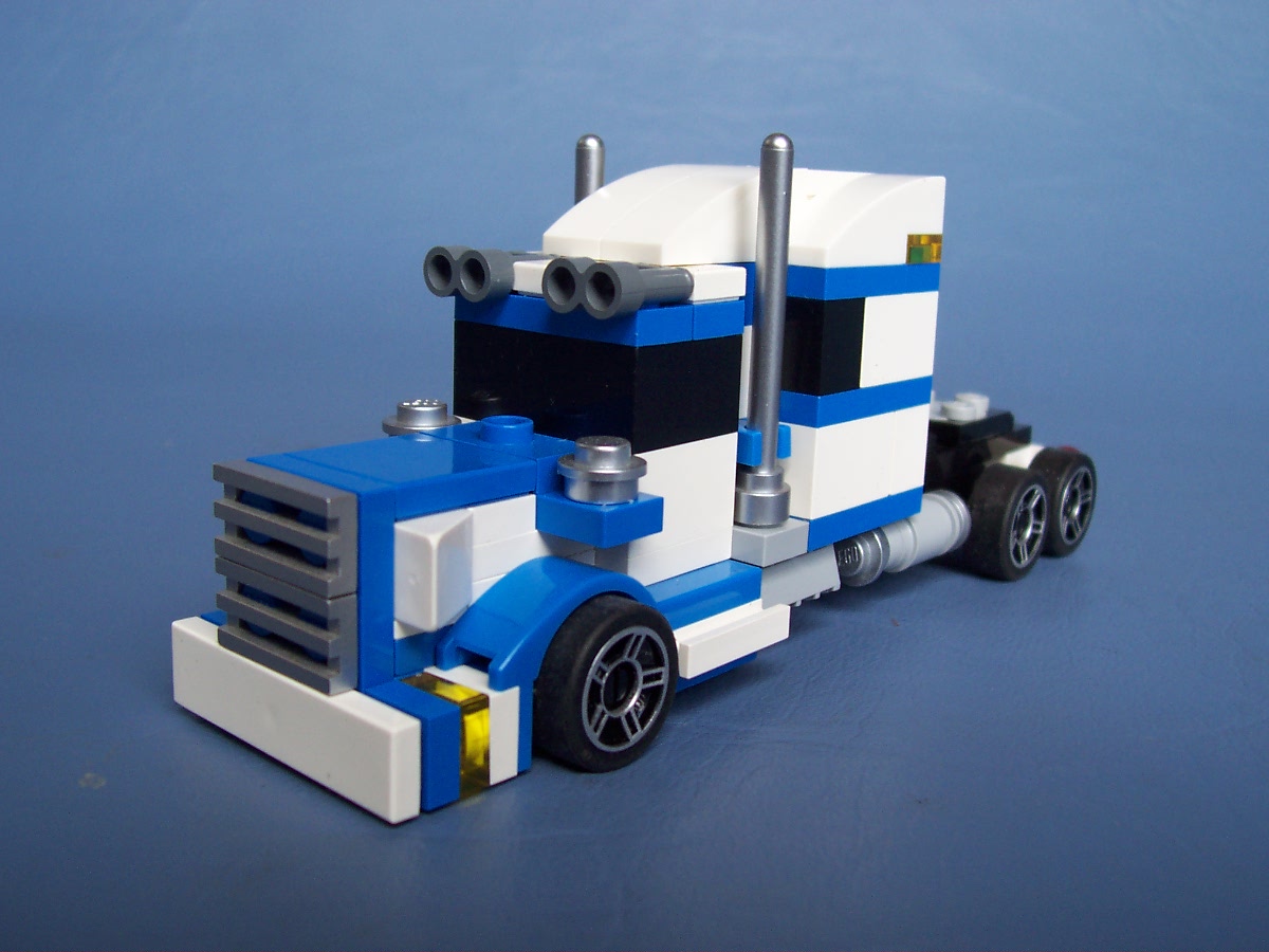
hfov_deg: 50.1
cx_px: 634
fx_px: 1356
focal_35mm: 37
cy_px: 476
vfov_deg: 38.7
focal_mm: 5.6
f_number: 2.8
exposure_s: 1/250
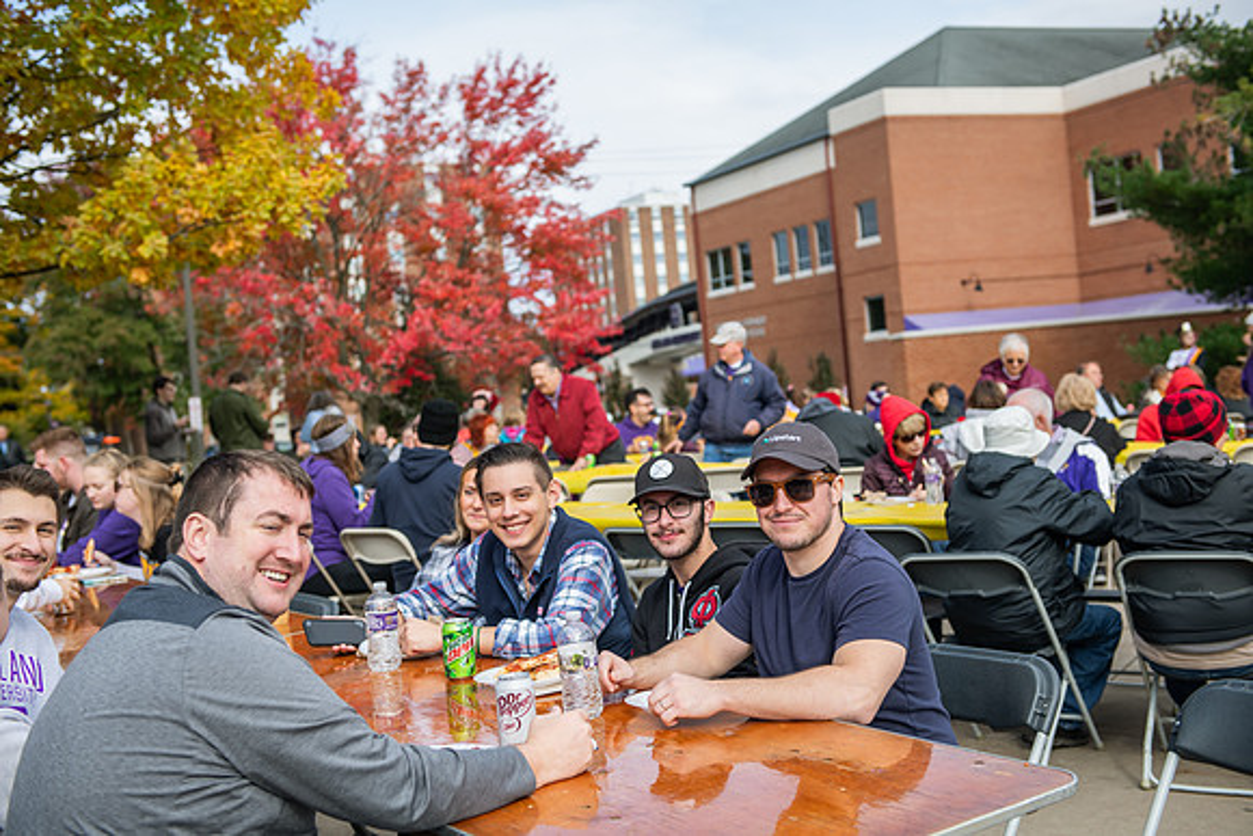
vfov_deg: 28.1
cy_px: 418
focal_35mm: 48
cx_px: 626
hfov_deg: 41.1
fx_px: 1671
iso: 100
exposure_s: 1/400
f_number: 3.5
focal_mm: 48
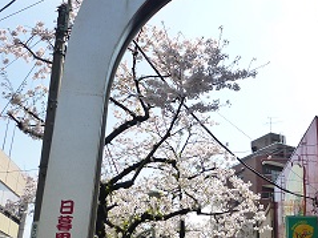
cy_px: 93
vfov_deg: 26.9
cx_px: 248
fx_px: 496
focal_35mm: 54
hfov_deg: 34.6
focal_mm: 5
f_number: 9
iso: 160
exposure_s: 1/100
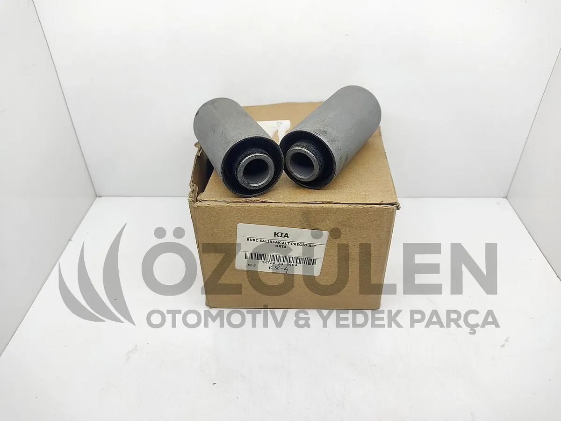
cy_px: 210
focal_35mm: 26
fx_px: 421
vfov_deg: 53.1
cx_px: 280
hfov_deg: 67.3
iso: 100
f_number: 1.79
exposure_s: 1/163
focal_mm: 4.74
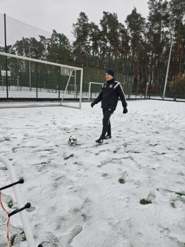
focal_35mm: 23
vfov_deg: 73.9
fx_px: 164
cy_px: 124
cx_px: 92
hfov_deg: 58.9
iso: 32
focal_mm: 5.4
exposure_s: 1/251
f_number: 1.8
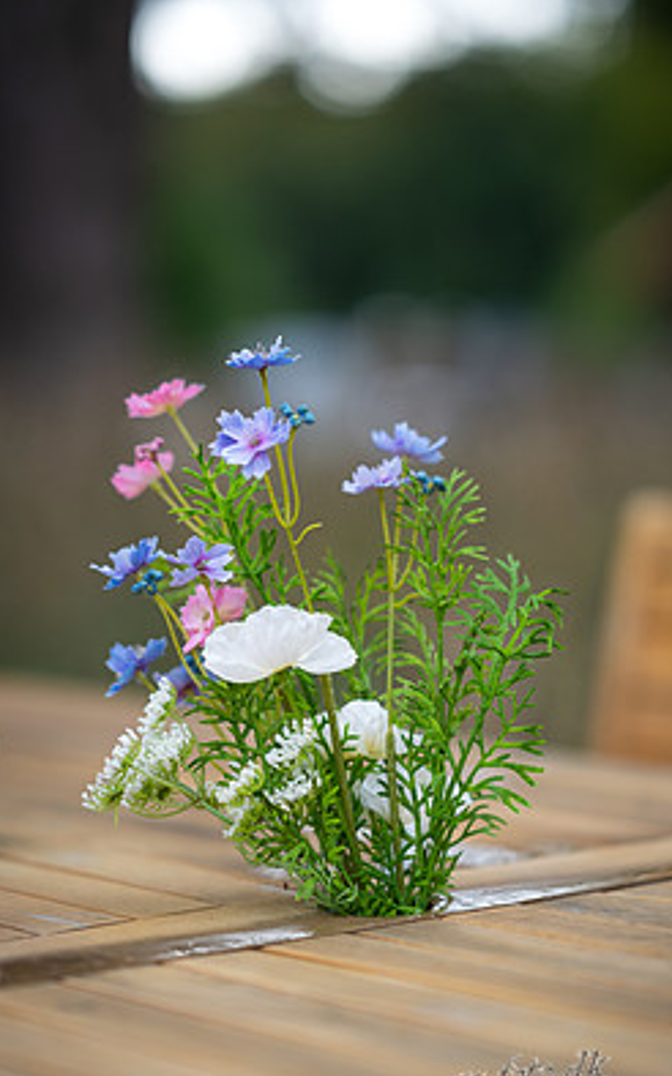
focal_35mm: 99
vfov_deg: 21.0
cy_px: 601
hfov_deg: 13.2
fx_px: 2903
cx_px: 380
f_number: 1.6
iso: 100
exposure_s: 1/800
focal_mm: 85
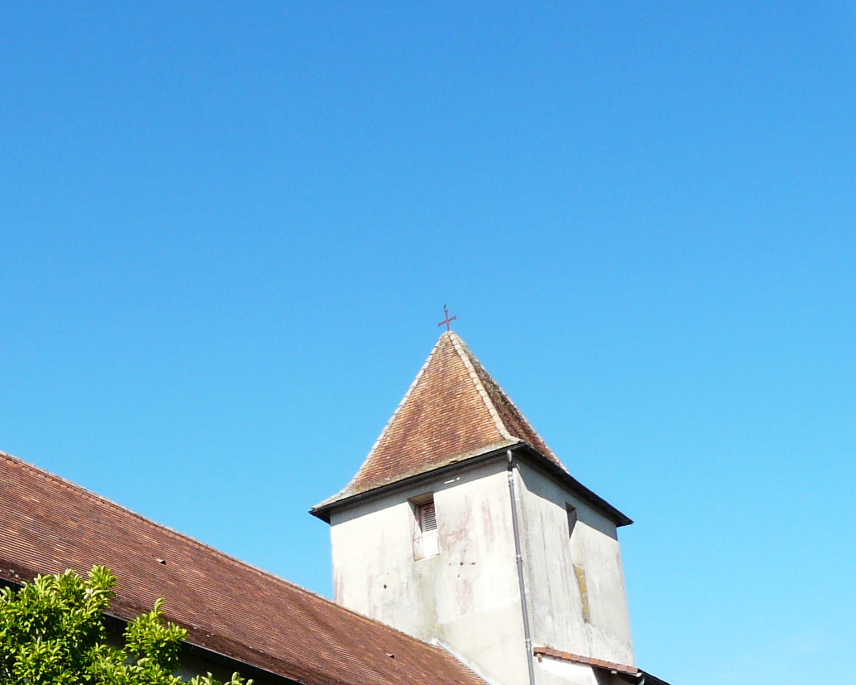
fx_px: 1469
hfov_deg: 30.4
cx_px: 14
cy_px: 678
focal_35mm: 58
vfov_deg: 25.0
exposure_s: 1/320
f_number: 5.6
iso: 100
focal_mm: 4.6
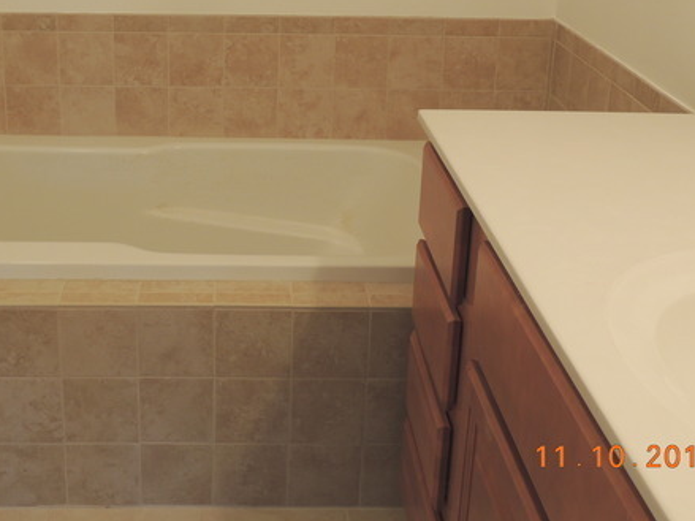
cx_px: 260
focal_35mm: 51
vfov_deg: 28.3
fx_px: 1024
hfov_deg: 37.3
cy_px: 155
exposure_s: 1/50
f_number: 3.3
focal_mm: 6.2
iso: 140
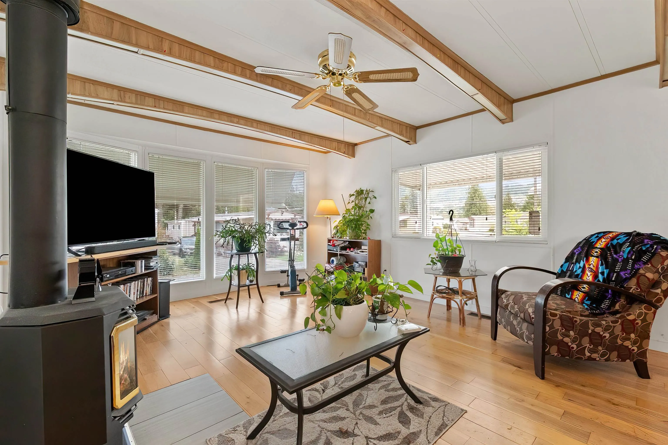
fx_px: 278
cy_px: 222
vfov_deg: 77.3
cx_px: 334
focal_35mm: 15
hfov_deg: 100.4
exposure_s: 1/30
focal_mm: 10
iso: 200
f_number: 8
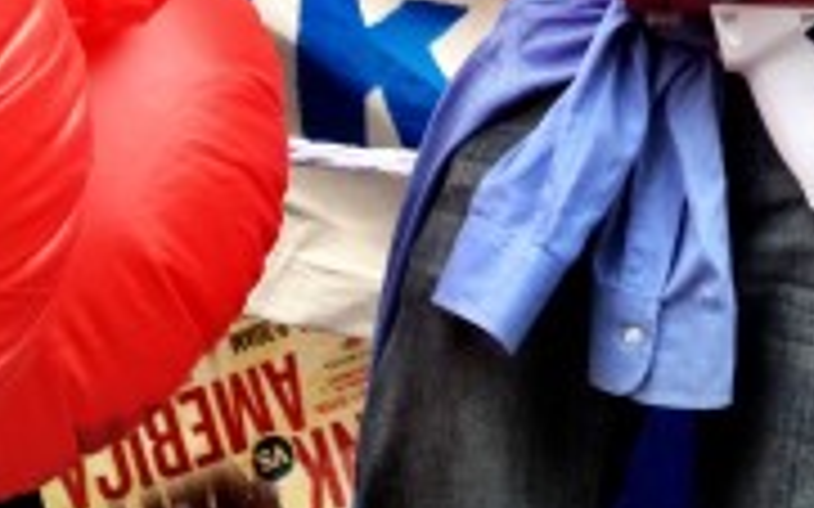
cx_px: 405
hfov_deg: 17.8
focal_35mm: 117
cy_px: -443
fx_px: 2595
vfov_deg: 10.4
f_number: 2.4
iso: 64
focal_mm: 4.28
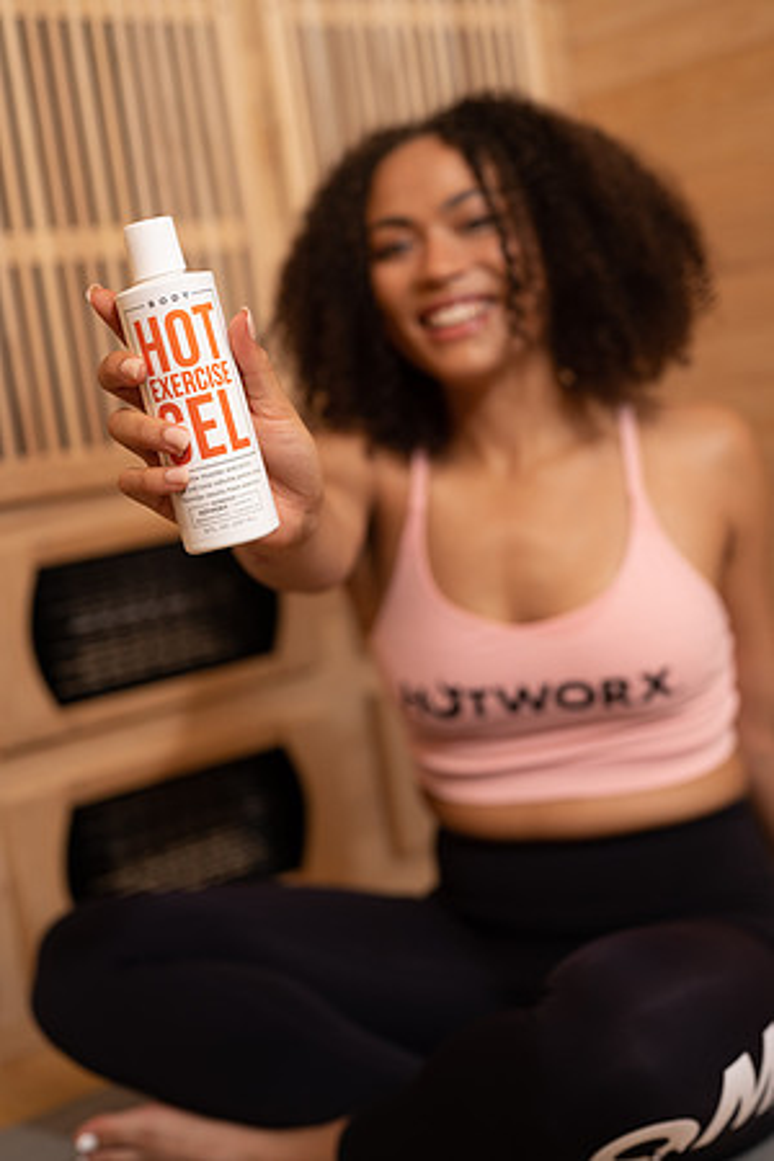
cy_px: 580
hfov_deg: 27.0
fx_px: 1612
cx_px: 387
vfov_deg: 39.6
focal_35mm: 50
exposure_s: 1/100
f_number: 2.8
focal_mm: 50
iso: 320
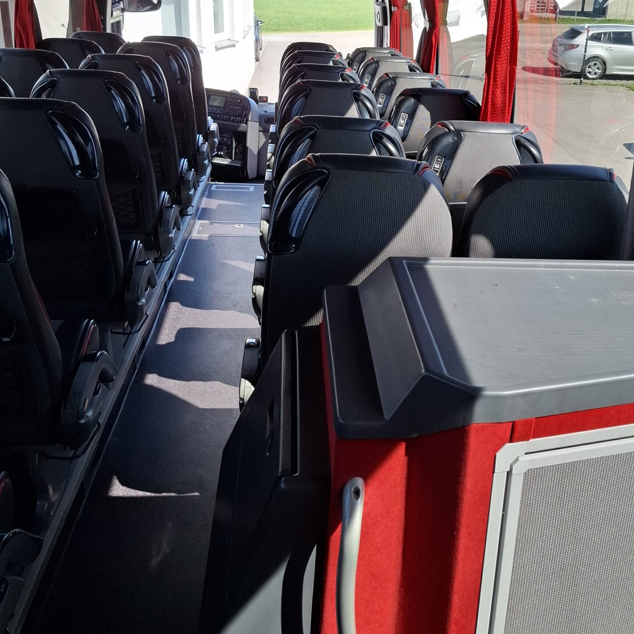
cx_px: 355
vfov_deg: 45.6
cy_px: 236
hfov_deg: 46.0
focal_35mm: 36
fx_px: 746
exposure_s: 1/229
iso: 50
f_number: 1.8
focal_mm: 5.54
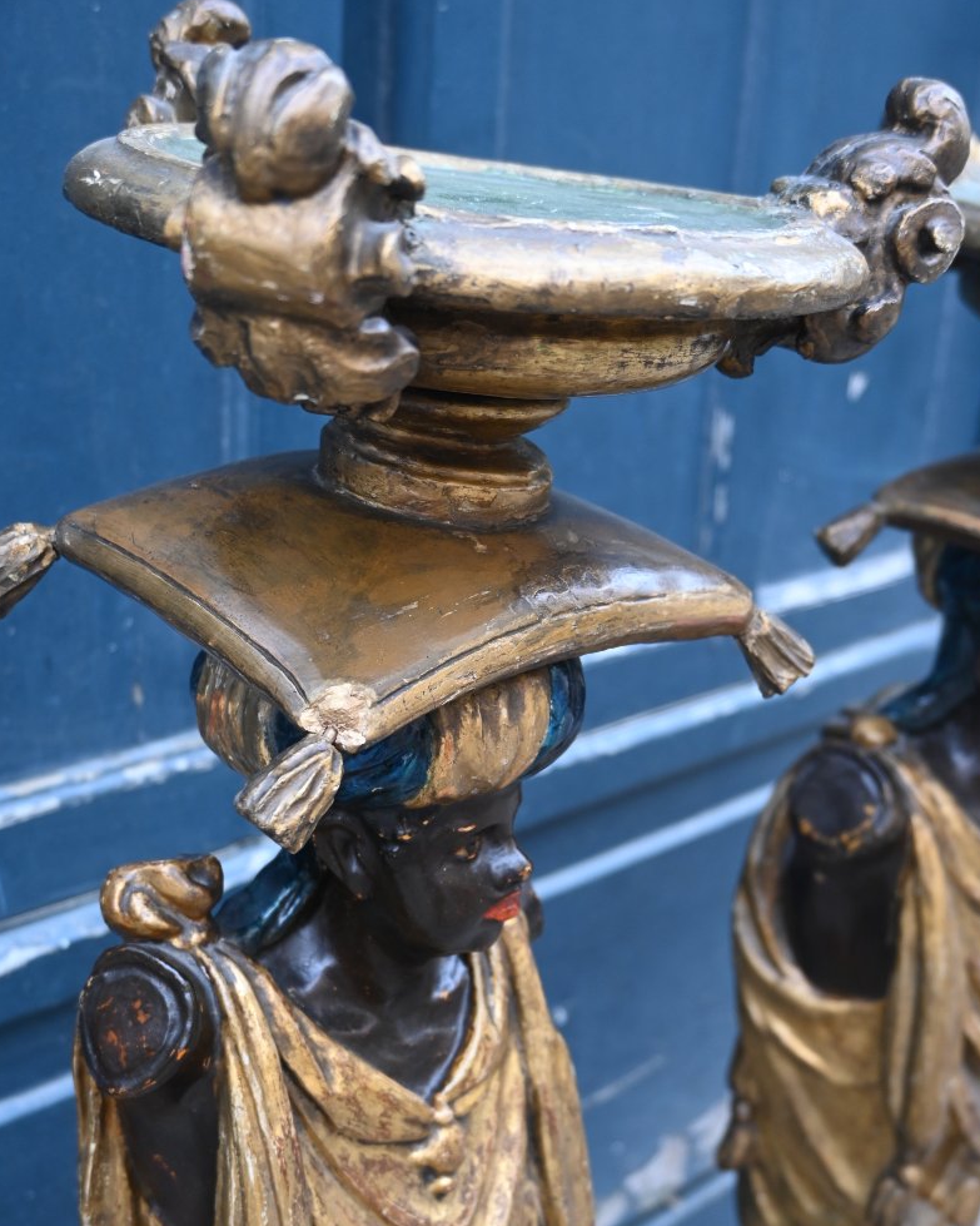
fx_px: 1689
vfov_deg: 39.7
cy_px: 725
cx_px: 497
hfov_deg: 32.4
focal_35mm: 47
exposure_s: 1/125
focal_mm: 27
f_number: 3.8
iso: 400
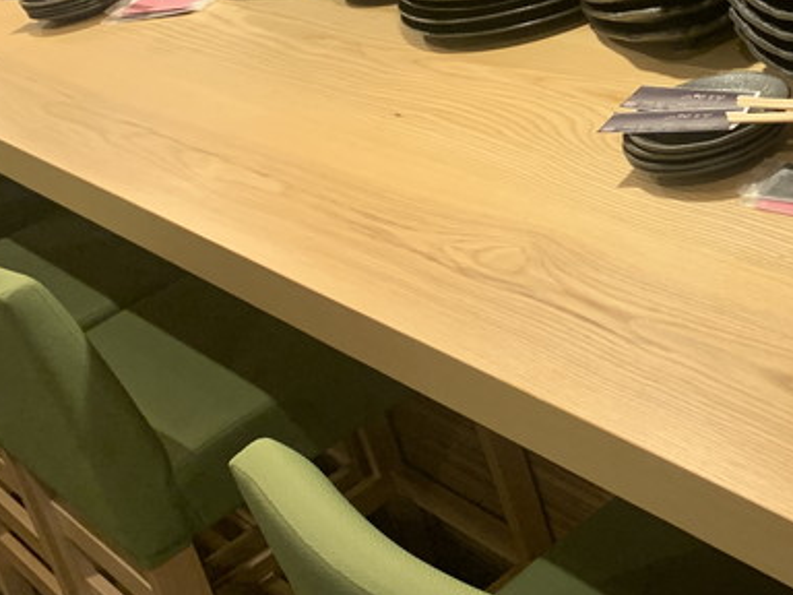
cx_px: 830
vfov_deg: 21.9
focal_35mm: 65
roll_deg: +11.0
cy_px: 35
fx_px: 1489
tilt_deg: -21.2
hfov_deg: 27.7
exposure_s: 1/60
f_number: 1.8
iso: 200
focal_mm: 4.25
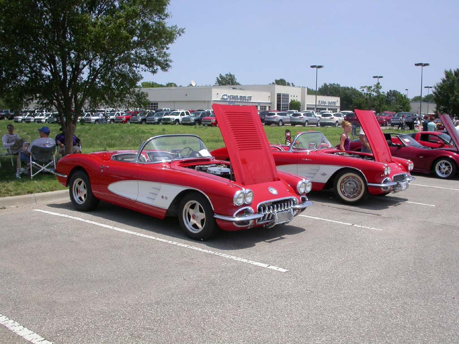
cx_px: 230
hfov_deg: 49.0
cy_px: 172
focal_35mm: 38
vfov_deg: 37.7
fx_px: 504
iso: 100
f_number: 7.5
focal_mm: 7.85
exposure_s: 1/378
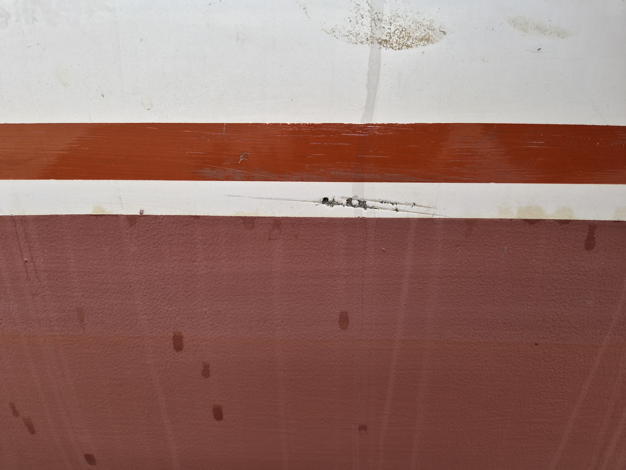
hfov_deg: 73.9
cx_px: 313
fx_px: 416
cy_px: 235
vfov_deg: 58.9
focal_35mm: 23
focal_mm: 5.4
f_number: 1.8
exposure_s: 1/1188
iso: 80
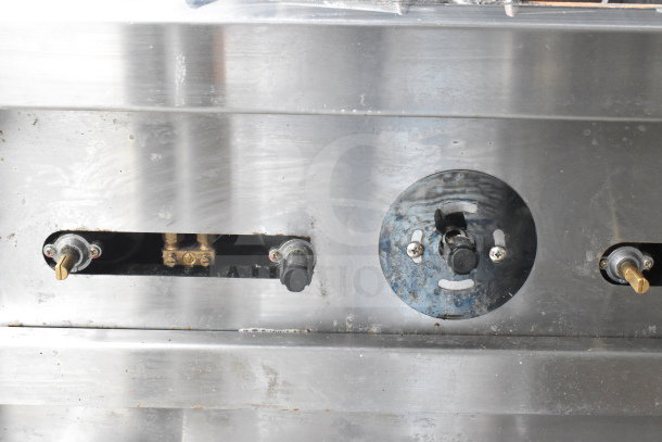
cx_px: 331
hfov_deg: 38.9
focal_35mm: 51
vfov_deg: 26.5
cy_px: 221
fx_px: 938
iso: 6400
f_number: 10
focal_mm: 34
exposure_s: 1/400
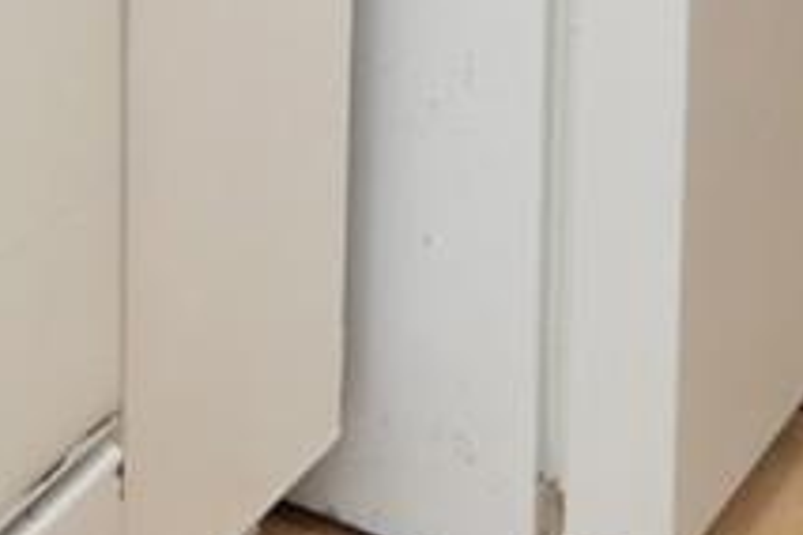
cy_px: -812
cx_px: 147
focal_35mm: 135
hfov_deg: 15.1
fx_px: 3011
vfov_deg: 9.0
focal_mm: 12
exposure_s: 1/80
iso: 400
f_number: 4.5
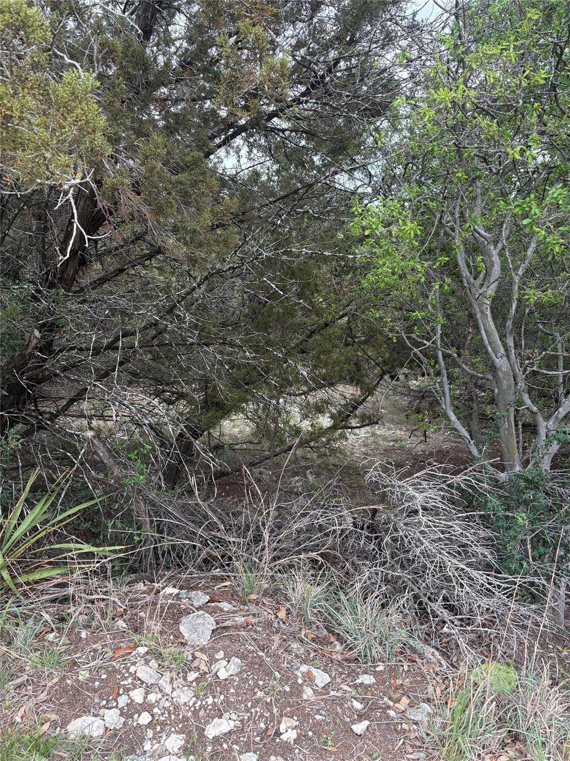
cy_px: 380
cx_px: 285
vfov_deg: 67.3
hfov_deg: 53.1
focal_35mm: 26
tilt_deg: -15.8
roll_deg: +0.0
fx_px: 571
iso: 64
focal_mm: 5.96
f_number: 1.6
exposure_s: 1/386
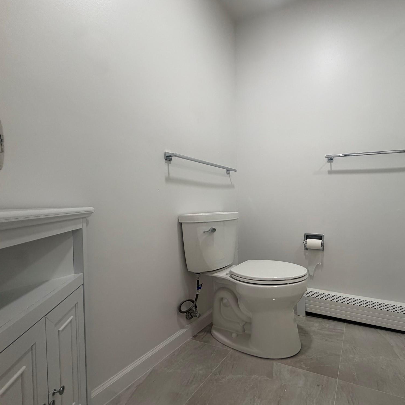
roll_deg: +0.4
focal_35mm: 17
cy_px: 206
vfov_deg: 84.0
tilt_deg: -0.5
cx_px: 277
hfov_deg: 80.6
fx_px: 225
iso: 125
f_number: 2.2
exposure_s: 1/120
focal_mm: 2.22
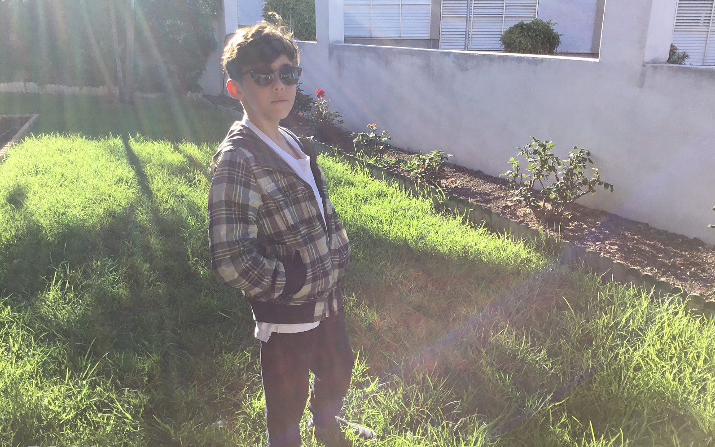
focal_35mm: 33
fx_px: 643
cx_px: 358
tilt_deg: -17.9
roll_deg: -0.4
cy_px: 246
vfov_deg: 38.3
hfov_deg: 58.1
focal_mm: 3.3
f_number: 2.4
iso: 25
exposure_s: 1/525
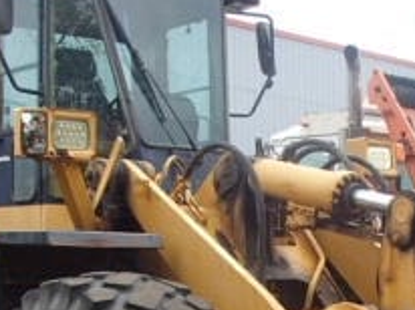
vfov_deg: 16.3
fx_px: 1042
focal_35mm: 87
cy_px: 364
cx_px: 332
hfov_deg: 22.2
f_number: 3.9
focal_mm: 5
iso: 100
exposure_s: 1/160
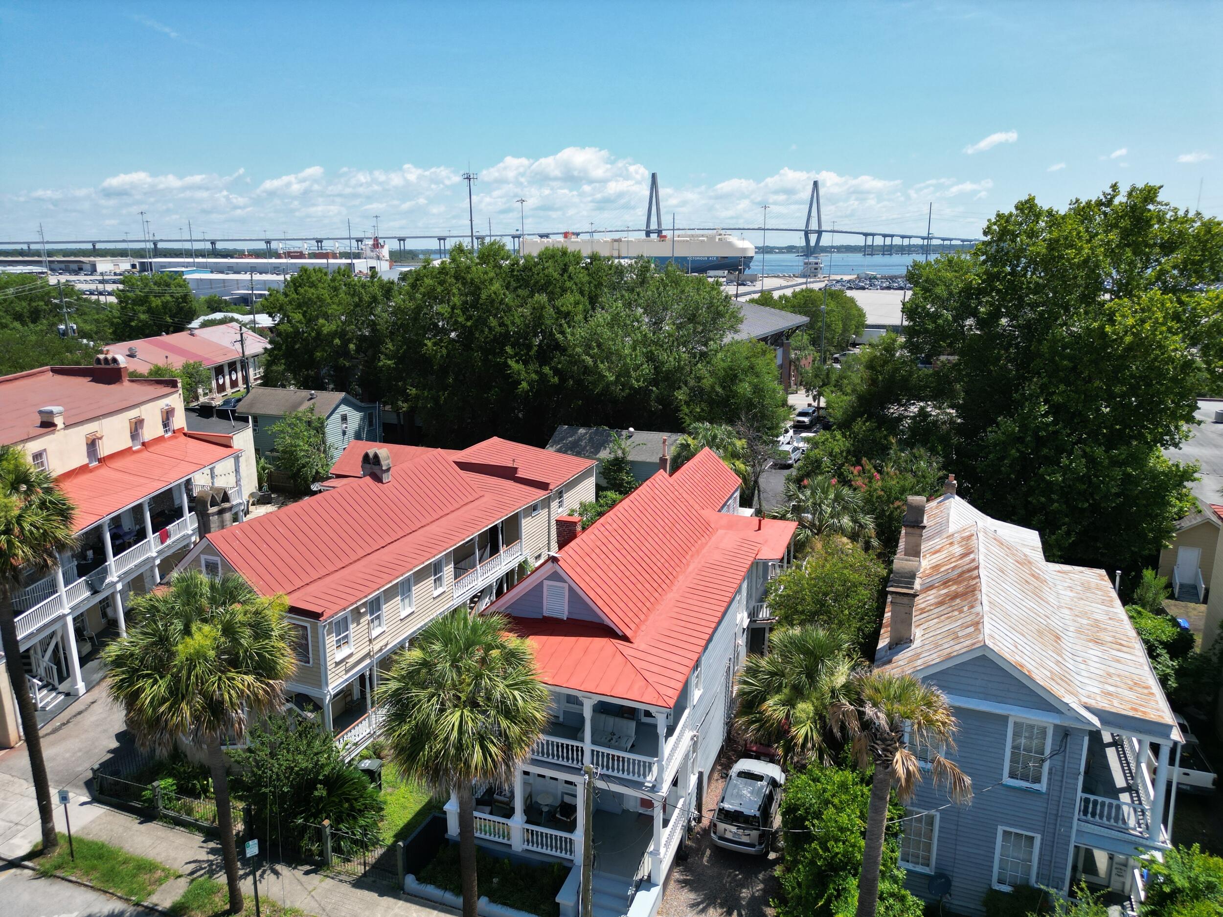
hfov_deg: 71.6
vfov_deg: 56.8
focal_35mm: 24
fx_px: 848
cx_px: 612
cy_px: 458
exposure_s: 1/2500
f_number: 1.7
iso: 110
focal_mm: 6.72
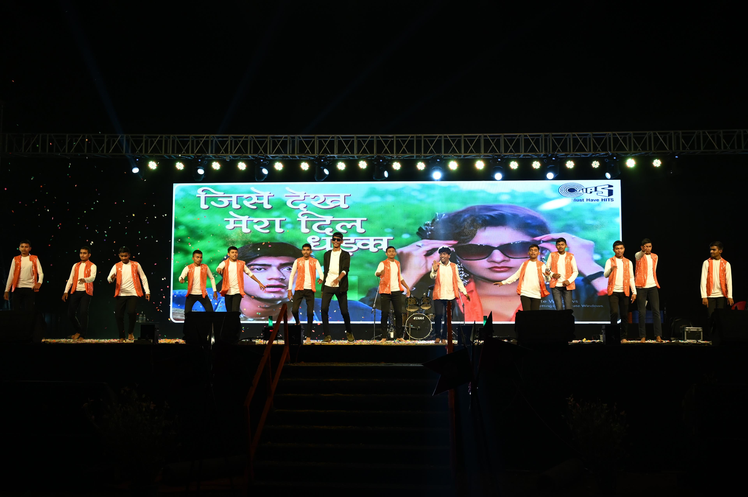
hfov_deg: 44.5
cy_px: 248
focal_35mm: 44
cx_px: 374
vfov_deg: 30.5
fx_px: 913
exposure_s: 1/100
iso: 640
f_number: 5.6
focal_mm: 44
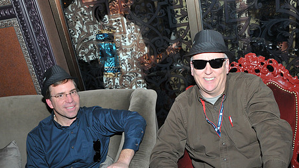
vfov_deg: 26.8
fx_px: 349
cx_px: 151
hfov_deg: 46.4
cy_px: 124
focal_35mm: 44
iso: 500
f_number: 5.6
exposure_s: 1/50
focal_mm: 22
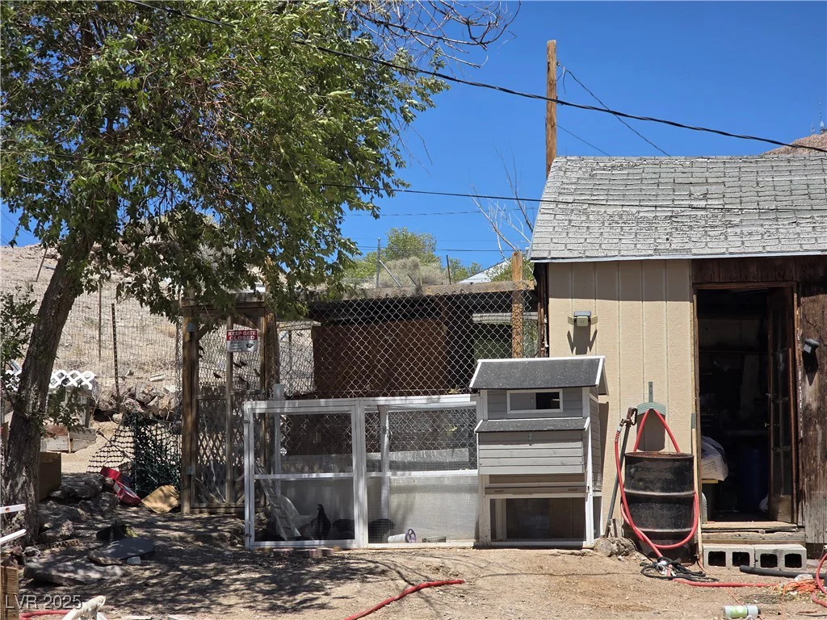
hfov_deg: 28.2
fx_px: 1648
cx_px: 414
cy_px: 310
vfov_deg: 21.3
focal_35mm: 69
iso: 50
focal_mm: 7.9
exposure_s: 1/1936
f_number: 2.4
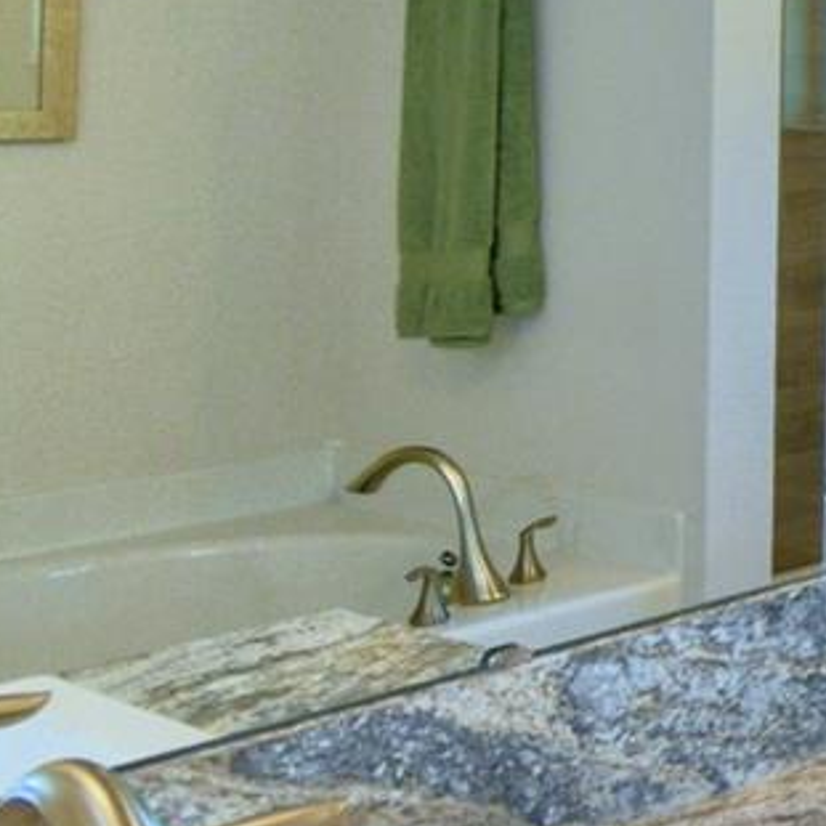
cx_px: 1721
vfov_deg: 23.3
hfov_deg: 17.0
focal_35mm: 70
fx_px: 1890
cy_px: -64
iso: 160
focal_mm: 11
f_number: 4.8
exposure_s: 1/60
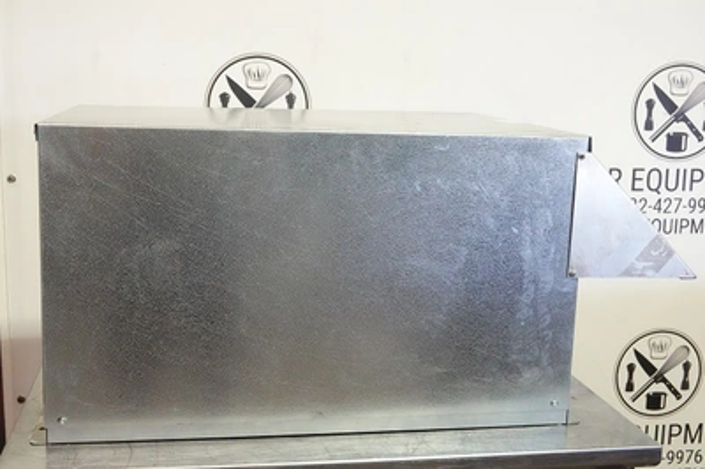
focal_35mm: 50
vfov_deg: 26.9
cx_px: 352
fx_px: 978
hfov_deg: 39.6
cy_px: 234
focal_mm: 19.03
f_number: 5
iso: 3200
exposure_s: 1/100
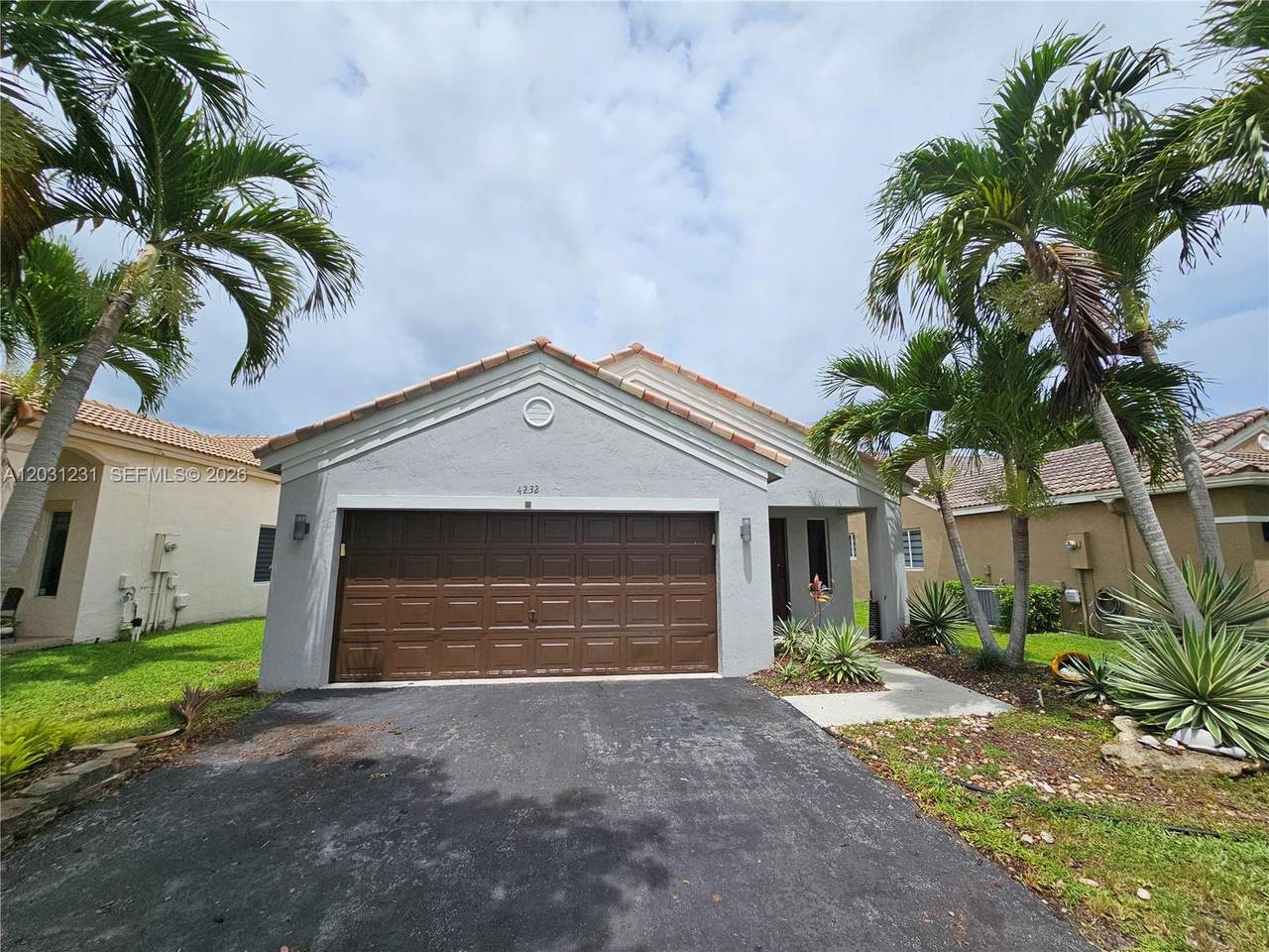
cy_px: 476
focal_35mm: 13
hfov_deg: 106.2
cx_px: 634
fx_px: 477
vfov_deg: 89.9
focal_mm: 2.2
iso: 50
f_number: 2.2
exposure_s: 1/4873
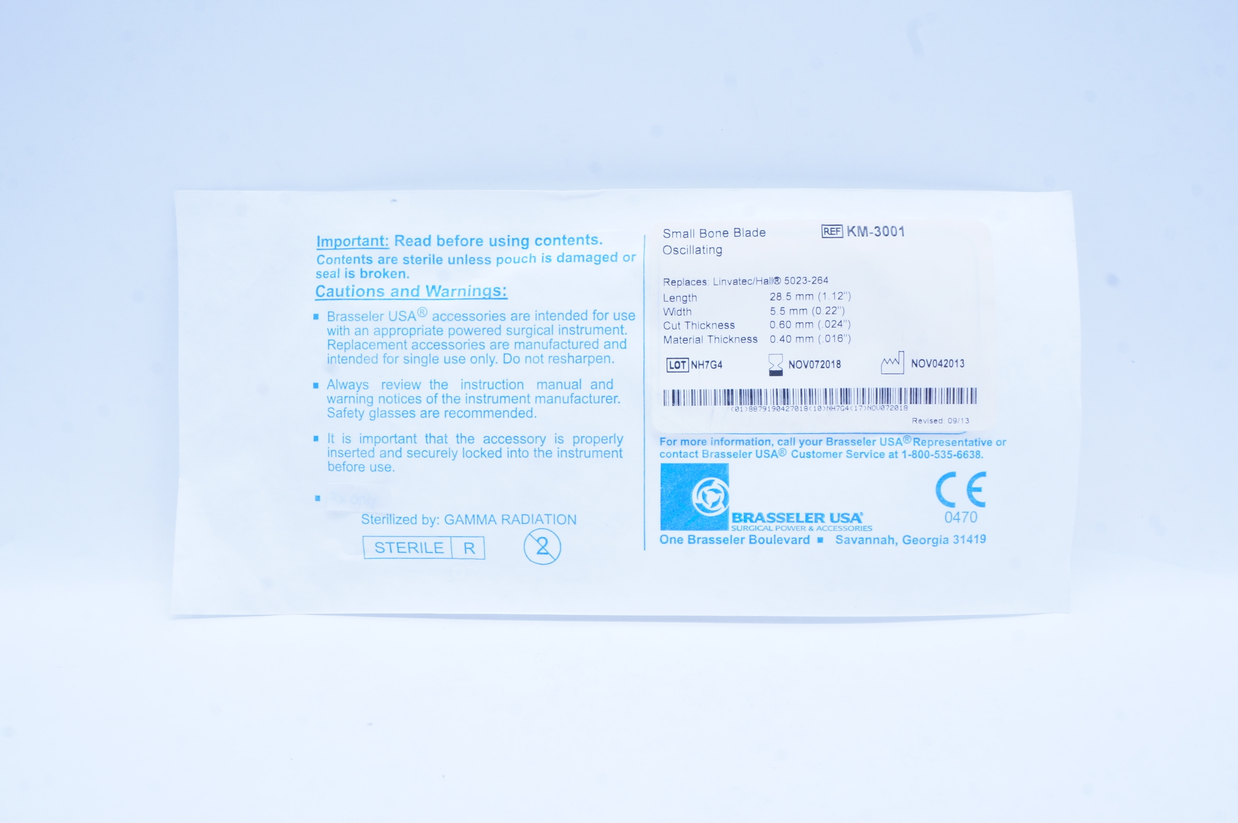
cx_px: 619
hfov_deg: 40.0
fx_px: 1700
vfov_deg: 27.2
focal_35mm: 50
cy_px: 412
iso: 400
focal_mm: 33
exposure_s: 1/10
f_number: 16
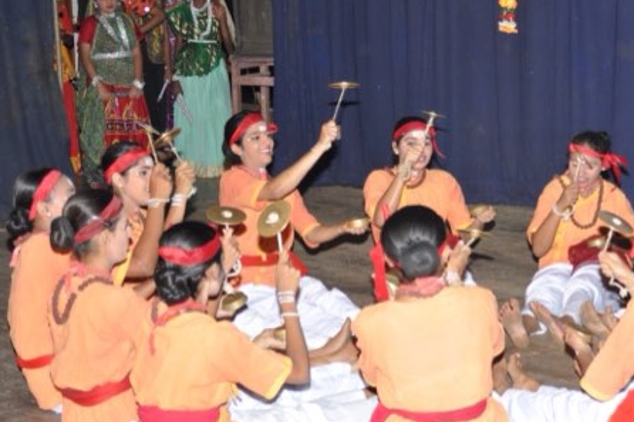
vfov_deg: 14.8
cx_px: 488
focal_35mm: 92
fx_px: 1620
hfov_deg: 21.9
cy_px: 277
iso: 400
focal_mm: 38
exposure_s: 1/160
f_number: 5
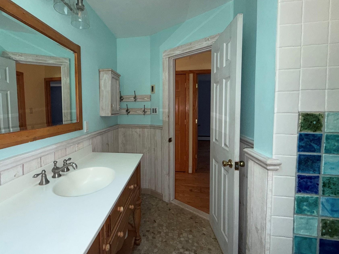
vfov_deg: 74.6
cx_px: 142
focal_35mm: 17
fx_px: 166
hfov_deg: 90.2
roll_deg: +0.4
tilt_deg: -2.9
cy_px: 117
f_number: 2.2
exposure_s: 1/60
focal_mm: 2.22
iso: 250
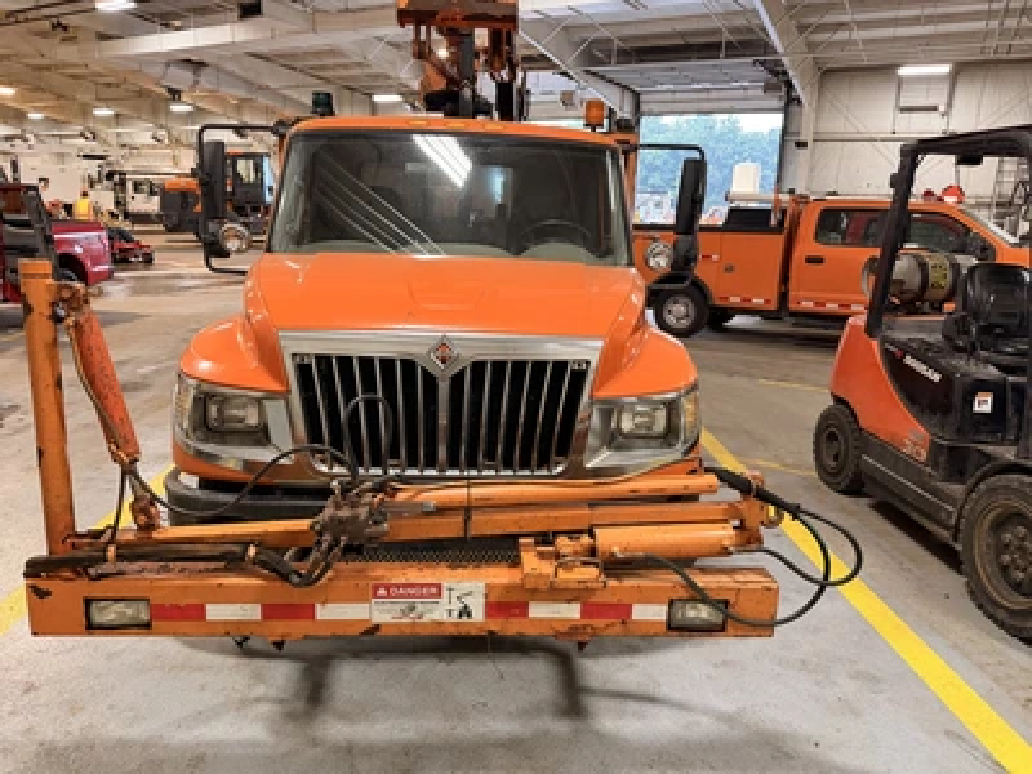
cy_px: 387
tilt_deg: -12.3
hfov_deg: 71.6
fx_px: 716
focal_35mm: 24
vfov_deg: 56.8
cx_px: 516
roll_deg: -2.5
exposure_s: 1/60
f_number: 1.78
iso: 500
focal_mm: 6.76
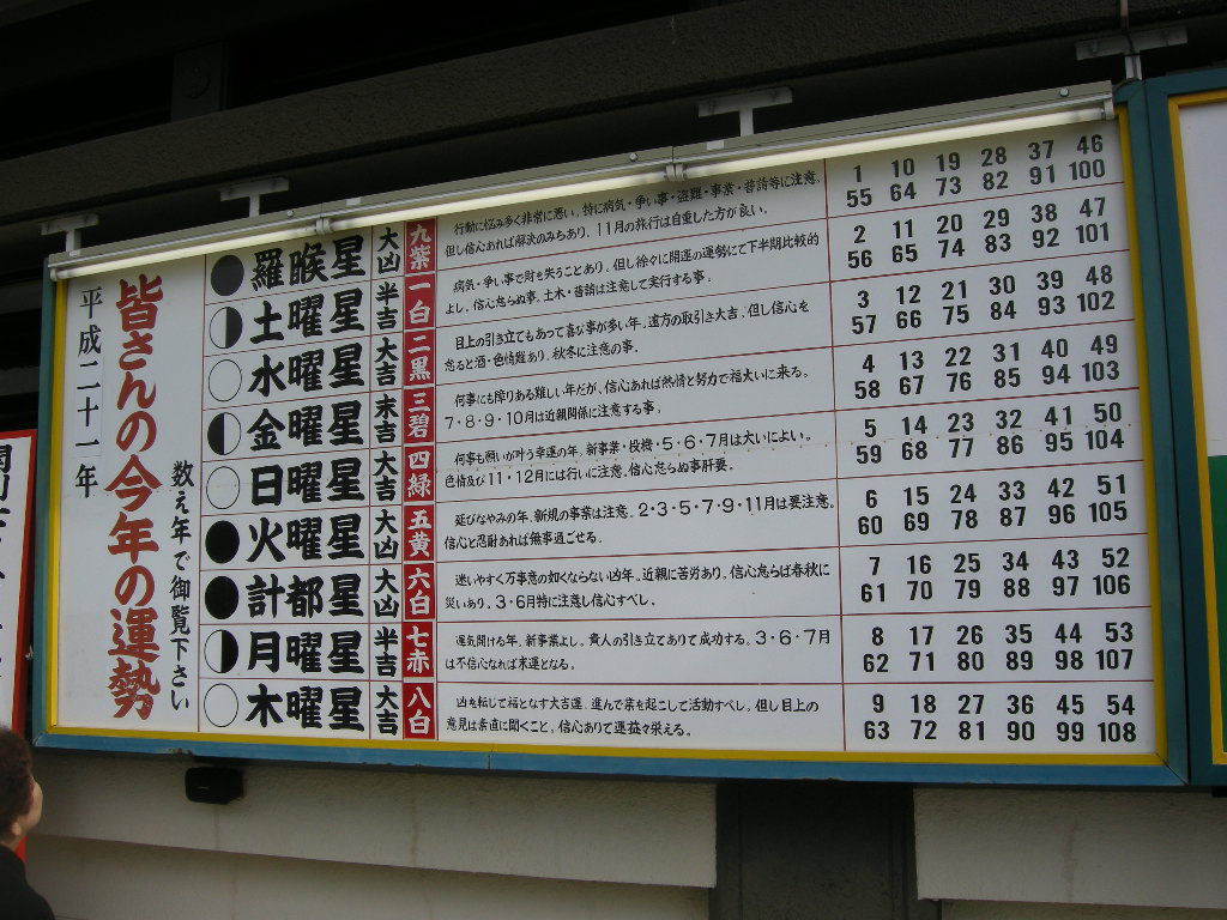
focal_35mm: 41
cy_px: 460
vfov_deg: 35.1
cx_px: 614
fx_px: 1453
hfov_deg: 45.8
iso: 64
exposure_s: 1/260
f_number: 5.7
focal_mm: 8.5
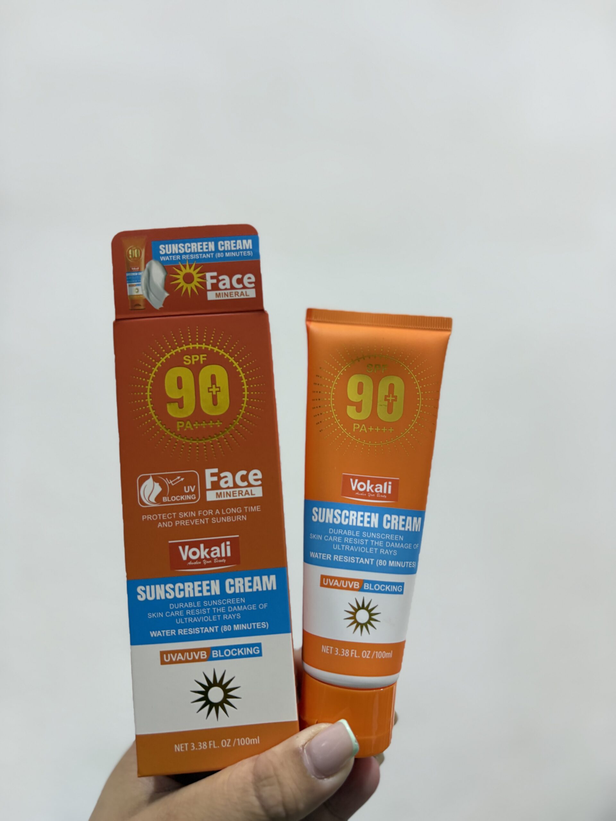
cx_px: 308
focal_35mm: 26
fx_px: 617
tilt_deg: +8.3
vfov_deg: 67.3
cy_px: 410
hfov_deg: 53.1
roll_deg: +0.8
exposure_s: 1/119
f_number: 1.6
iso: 125
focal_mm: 5.96
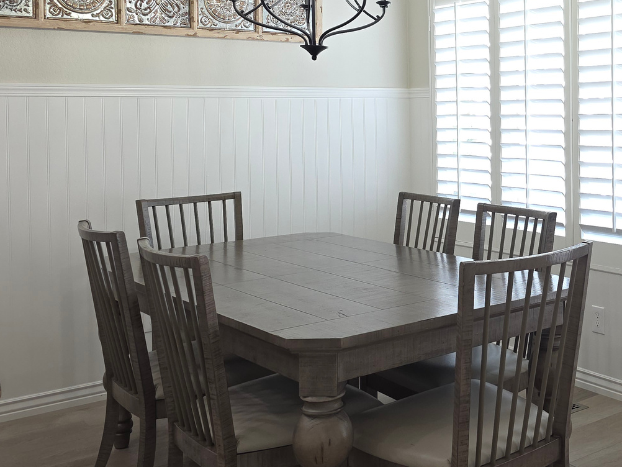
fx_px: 845
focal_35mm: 47
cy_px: 137
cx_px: 557
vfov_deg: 30.5
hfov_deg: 37.8
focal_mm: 6.3
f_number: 1.7
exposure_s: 1/60
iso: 50
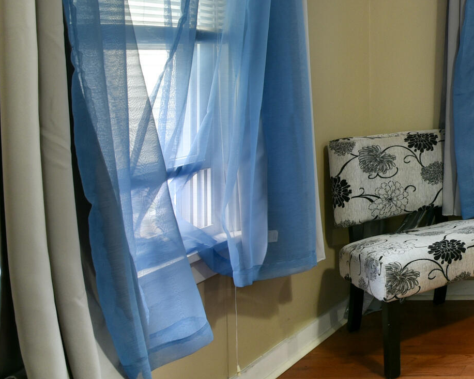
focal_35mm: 43
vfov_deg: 33.4
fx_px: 603
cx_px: 692
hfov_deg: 29.1
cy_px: 53
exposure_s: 1/13
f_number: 11
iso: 800
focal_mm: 14
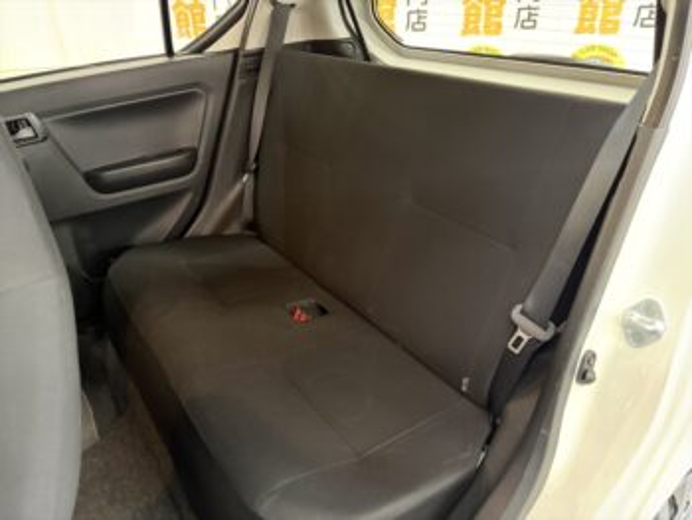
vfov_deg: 53.1
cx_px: 346
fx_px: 520
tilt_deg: -27.1
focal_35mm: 26
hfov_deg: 67.3
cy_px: 260
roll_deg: +3.3
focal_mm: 5.96
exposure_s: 1/25
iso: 640
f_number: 1.6
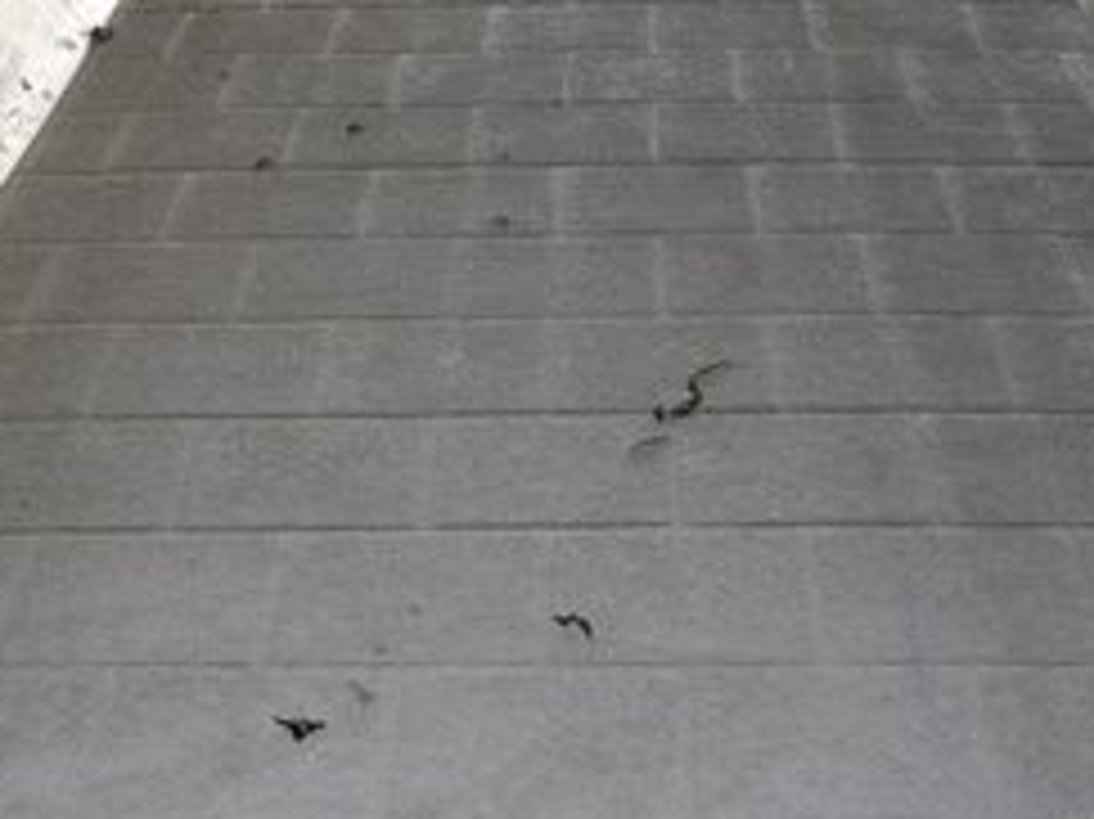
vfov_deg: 19.6
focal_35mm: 75
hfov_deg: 26.0
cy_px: 504
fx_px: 2369
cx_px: 473
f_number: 2.8
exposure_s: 1/45
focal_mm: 6.3
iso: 100
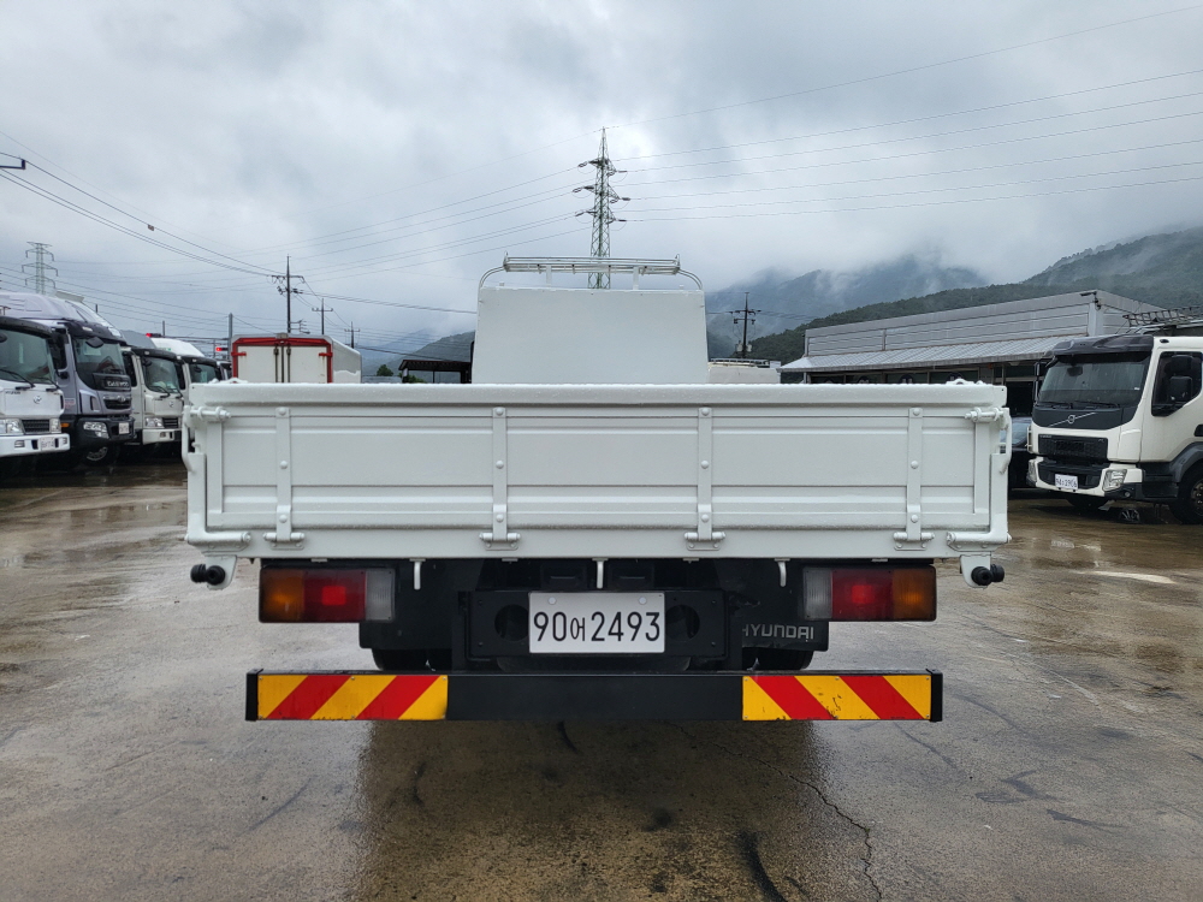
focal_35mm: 26
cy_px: 451
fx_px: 904
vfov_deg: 53.1
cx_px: 602
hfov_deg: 67.3
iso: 50
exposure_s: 1/814
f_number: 1.8
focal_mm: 4.25
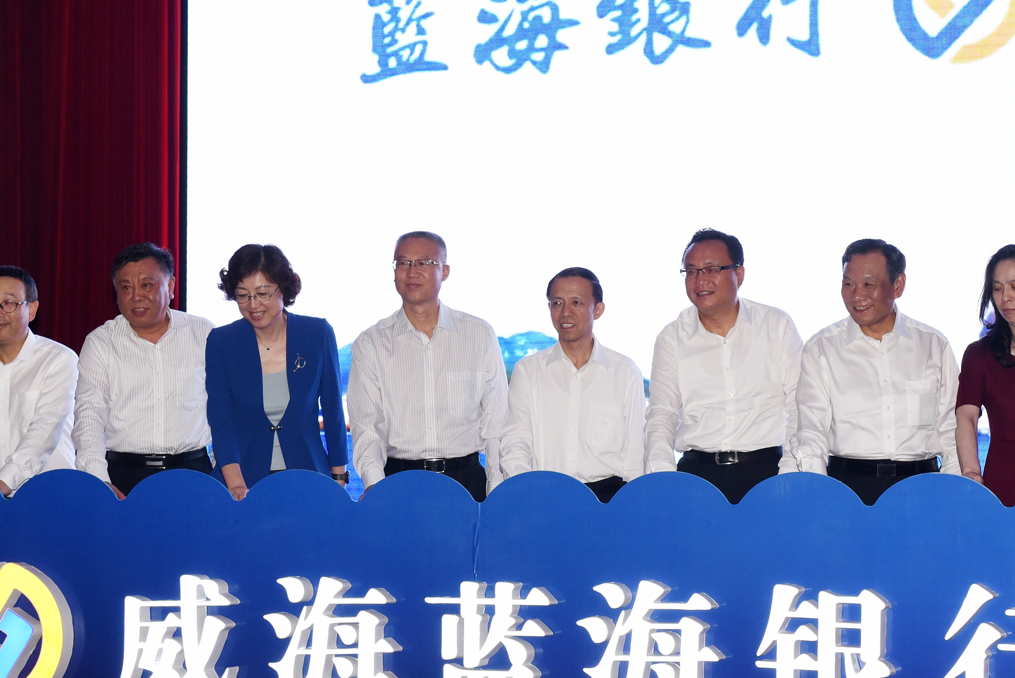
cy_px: 345
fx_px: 2679
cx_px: 611
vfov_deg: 14.4
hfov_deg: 21.4
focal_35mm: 95
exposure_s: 1/100
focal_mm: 52
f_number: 5
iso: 1250
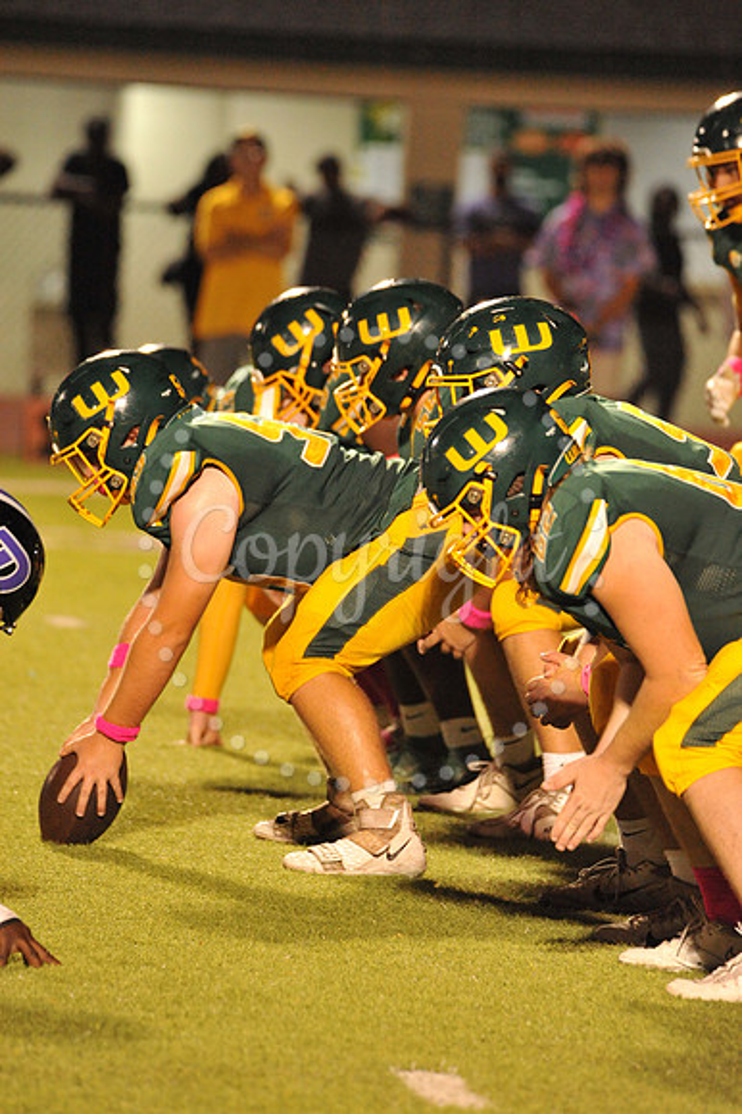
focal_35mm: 360
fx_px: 11142
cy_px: 557
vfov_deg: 5.7
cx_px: 371
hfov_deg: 3.8
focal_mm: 360
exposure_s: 1/200
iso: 6400
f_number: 6.3
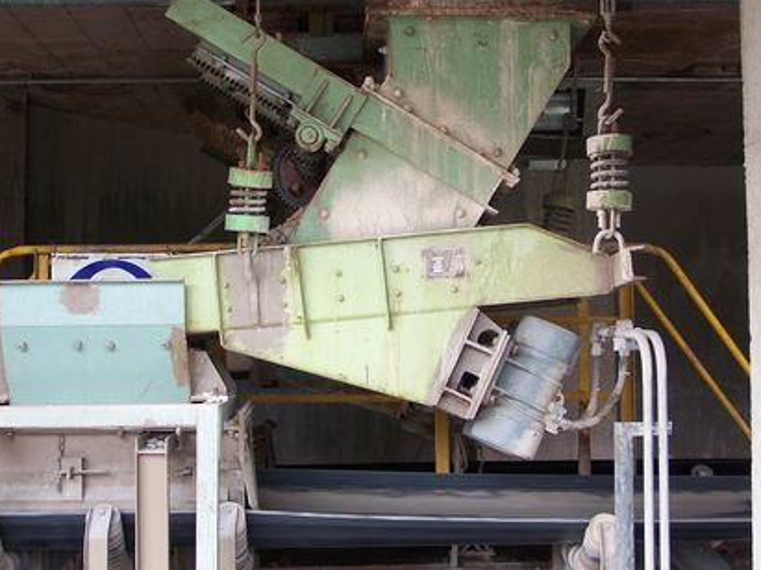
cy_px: 250
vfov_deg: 23.6
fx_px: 1363
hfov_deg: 31.2
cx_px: 361
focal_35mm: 62
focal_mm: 8.5
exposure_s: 1/40
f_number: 3
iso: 80
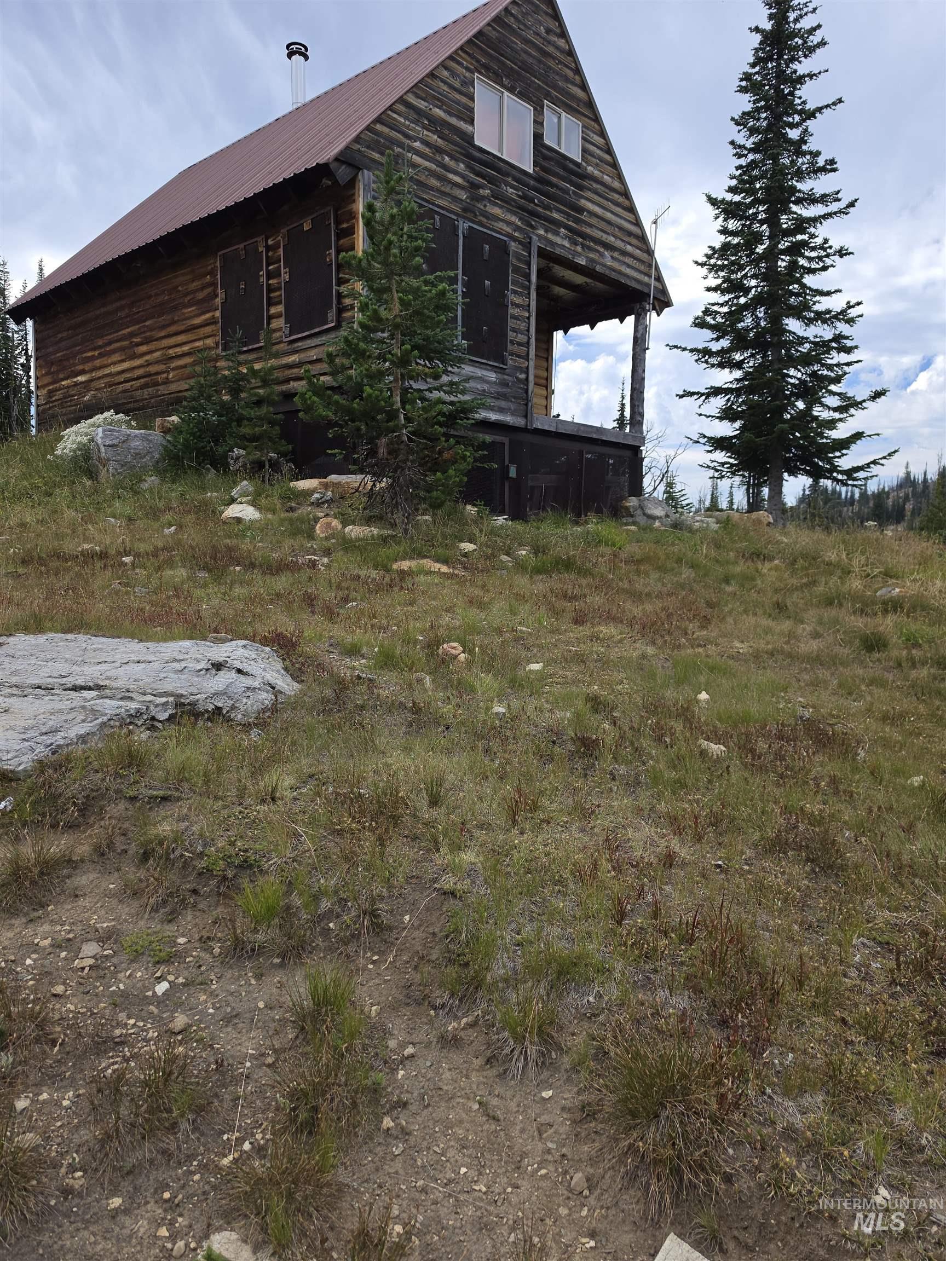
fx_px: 838
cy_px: 630
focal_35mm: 23
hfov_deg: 58.9
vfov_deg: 73.9
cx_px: 473
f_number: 1.4
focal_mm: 6.5
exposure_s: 1/677
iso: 10
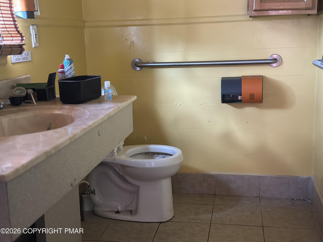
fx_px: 448
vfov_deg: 30.3
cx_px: 162
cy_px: 121
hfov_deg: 39.7
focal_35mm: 48
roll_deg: +2.6
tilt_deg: -8.8
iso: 640
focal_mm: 6.86
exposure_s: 1/40
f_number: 1.78
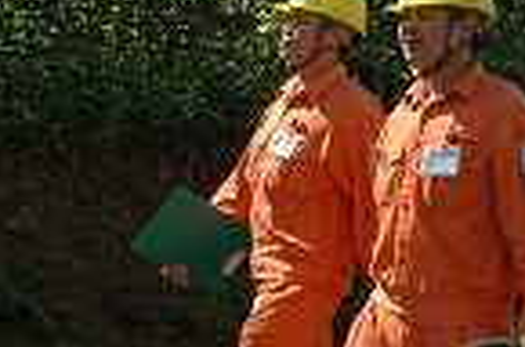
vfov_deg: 16.2
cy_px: 168
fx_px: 1222
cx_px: 684
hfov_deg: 21.8
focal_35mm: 84
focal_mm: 18
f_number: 10
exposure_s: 1/400
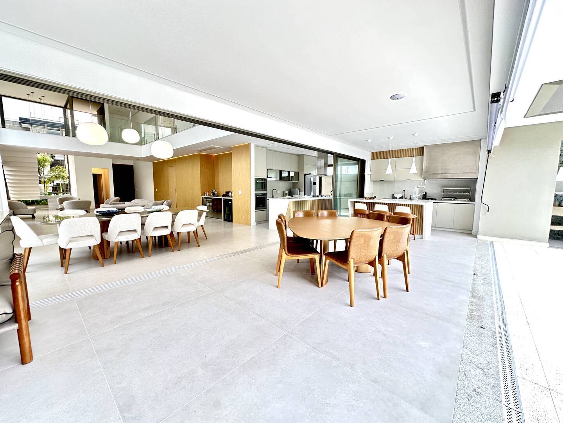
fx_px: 228
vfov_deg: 85.7
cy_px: 212
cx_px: 282
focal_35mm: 14
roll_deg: +0.1
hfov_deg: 102.1
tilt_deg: -6.7
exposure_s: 1/120
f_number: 2.2
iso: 100
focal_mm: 2.22
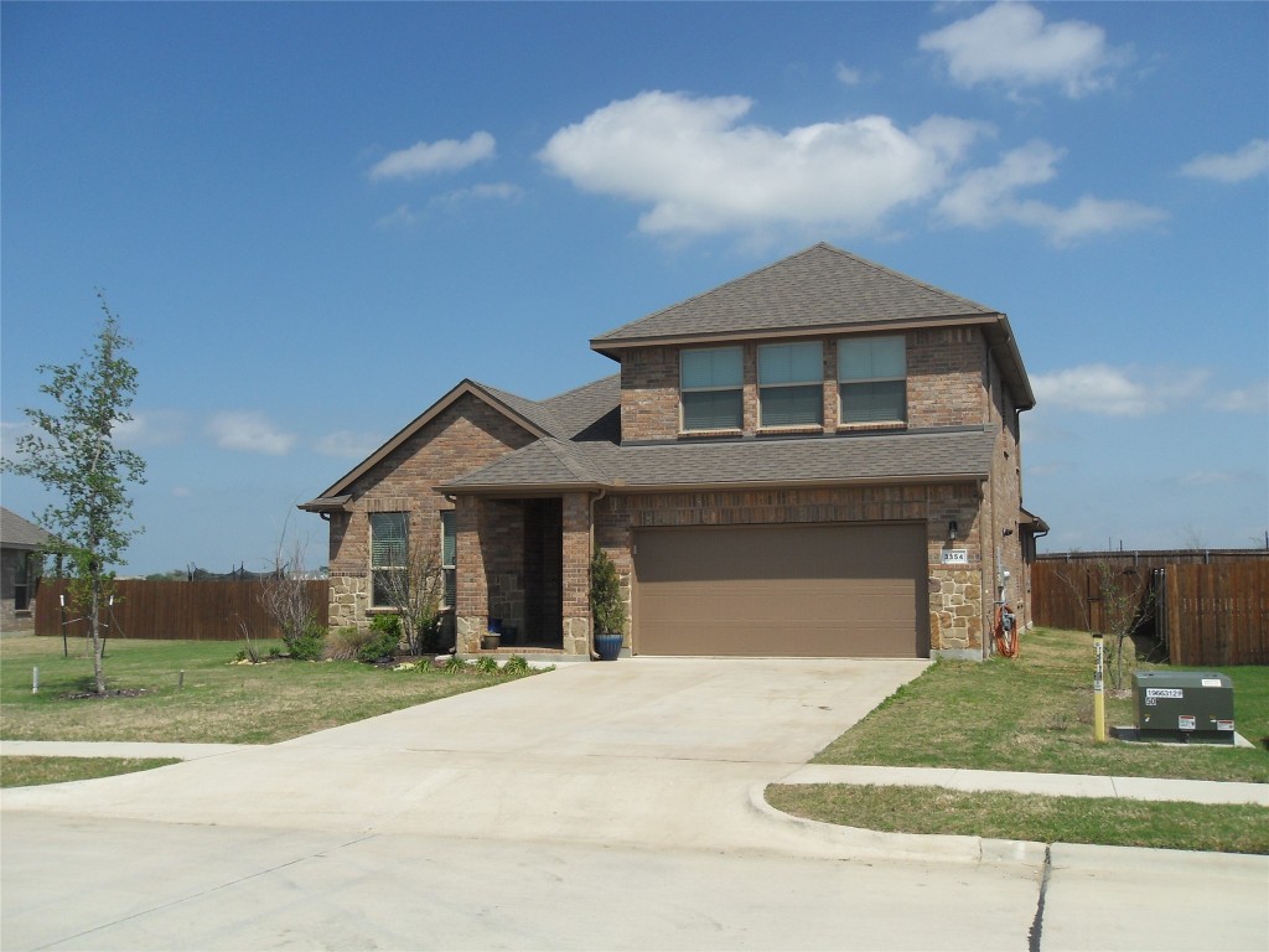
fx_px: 1283
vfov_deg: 40.7
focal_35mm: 35
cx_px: 634
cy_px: 476
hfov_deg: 52.6
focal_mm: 6.3
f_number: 8.2
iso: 80
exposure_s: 1/350
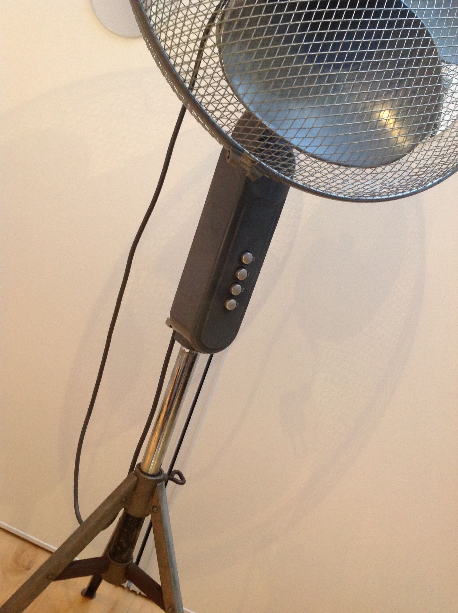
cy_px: 306
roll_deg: -18.6
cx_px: 229
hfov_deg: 40.6
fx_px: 619
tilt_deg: -13.0
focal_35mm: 35
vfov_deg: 52.7
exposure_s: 1/15
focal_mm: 4.28
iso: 200
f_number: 2.4
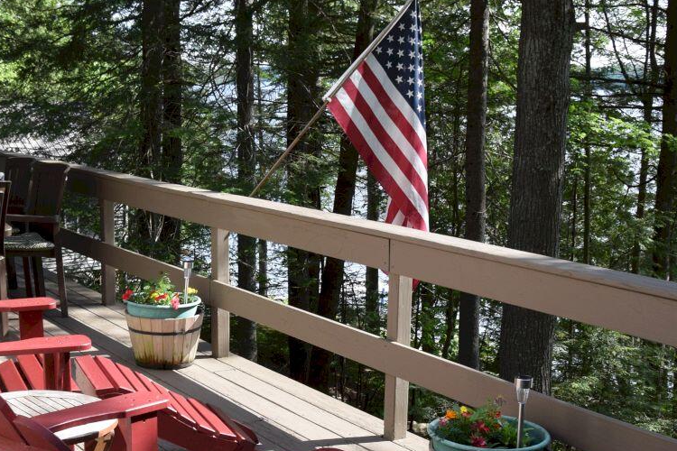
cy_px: 290
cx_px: 220
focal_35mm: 60
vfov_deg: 22.6
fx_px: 1128
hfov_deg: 33.1
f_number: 8
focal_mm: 20
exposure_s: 1/250
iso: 320
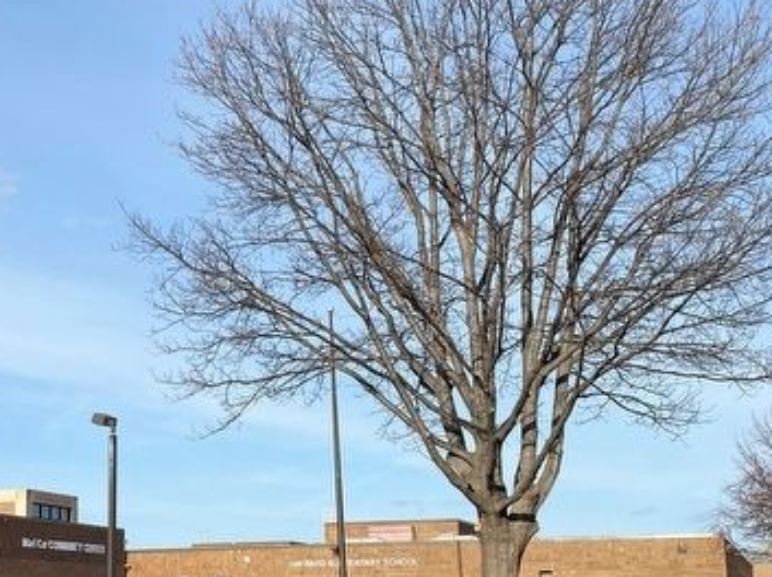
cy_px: 380
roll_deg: +0.7
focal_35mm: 59
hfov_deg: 32.3
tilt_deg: +11.8
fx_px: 1314
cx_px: 214
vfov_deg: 24.7
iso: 32
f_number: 1.8
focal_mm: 4.25
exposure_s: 1/3125
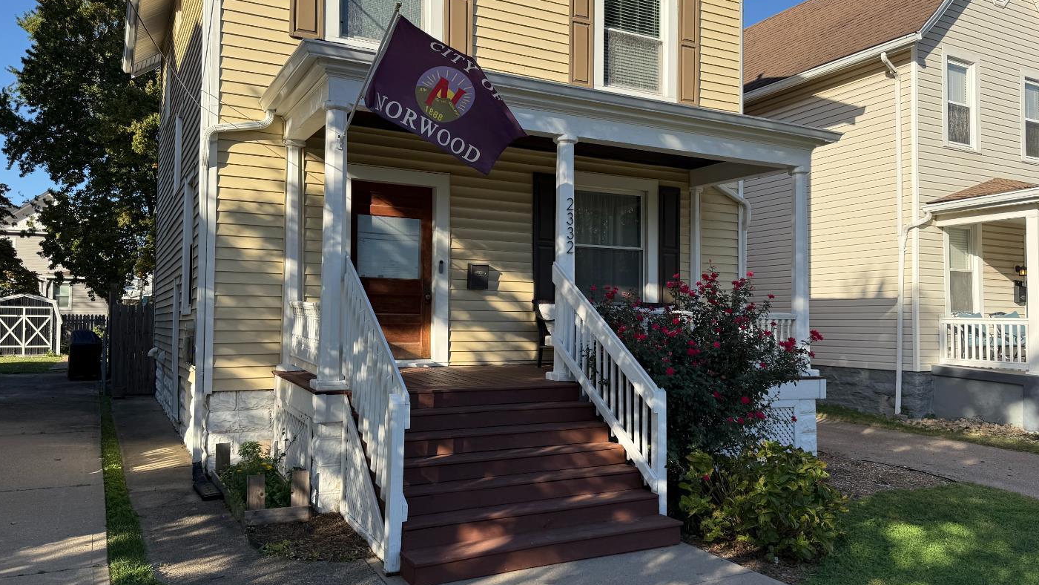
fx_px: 771
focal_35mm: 28
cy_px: 292
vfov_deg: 41.5
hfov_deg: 67.9
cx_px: 529
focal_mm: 6.76
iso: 80
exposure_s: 1/2525
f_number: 1.78
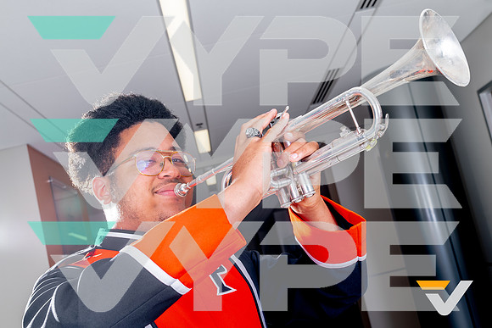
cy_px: 179
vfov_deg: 29.2
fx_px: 629
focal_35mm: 46
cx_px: 243
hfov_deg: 42.7
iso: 100
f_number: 8
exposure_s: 1/125
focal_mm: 41
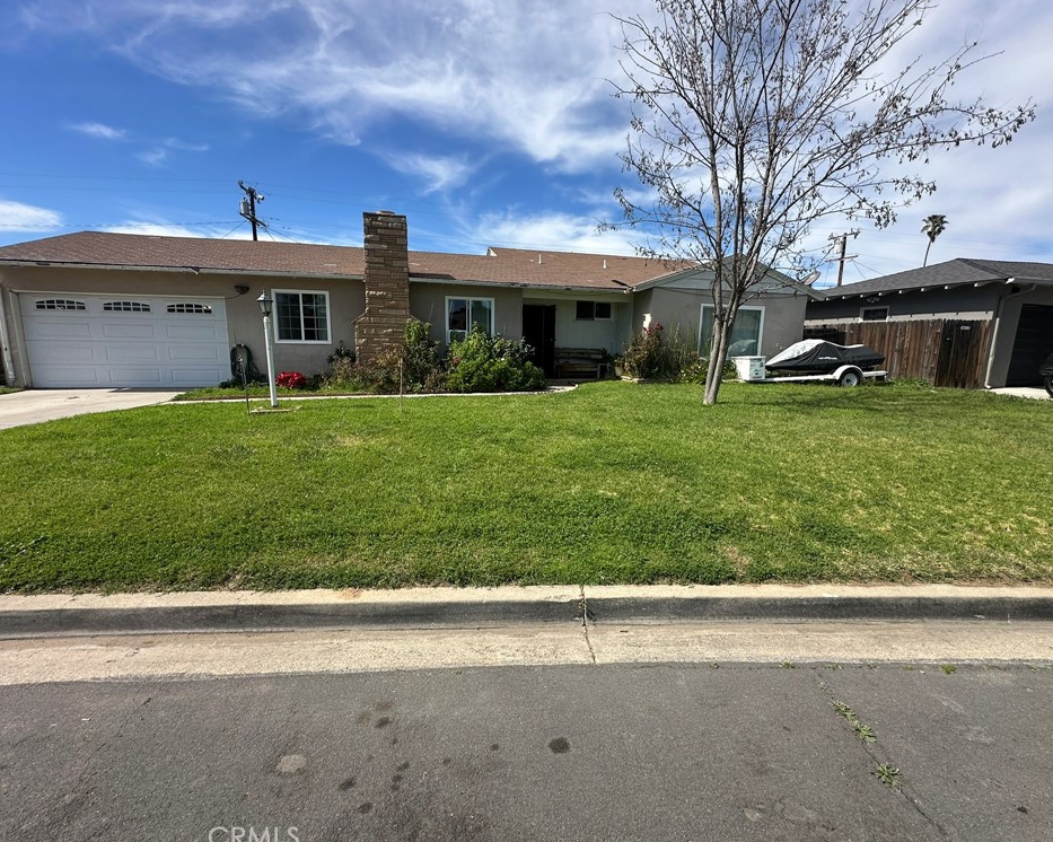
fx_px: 467
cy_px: 420
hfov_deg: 96.8
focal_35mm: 15
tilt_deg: -7.9
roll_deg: -1.2
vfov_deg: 84.0
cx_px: 535
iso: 40
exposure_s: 1/1366
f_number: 2.2
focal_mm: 2.22
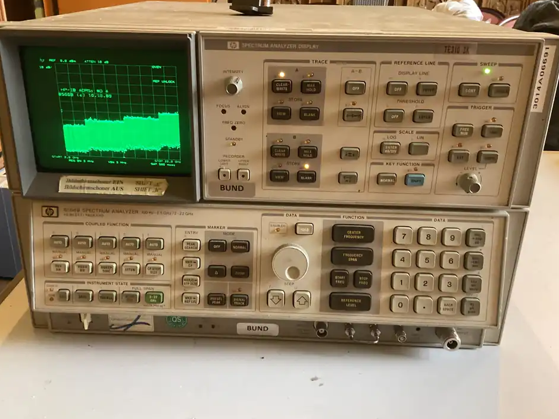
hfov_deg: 55.3
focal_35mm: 33
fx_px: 533
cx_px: 268
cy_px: 201
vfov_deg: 43.0
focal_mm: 3.3
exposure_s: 1/40
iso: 400
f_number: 2.4
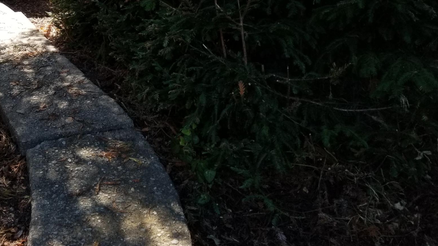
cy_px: -63
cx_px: 61
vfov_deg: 20.2
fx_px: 639
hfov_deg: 36.0
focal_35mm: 55
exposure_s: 1/464
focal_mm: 4.25
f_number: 1.7
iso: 50
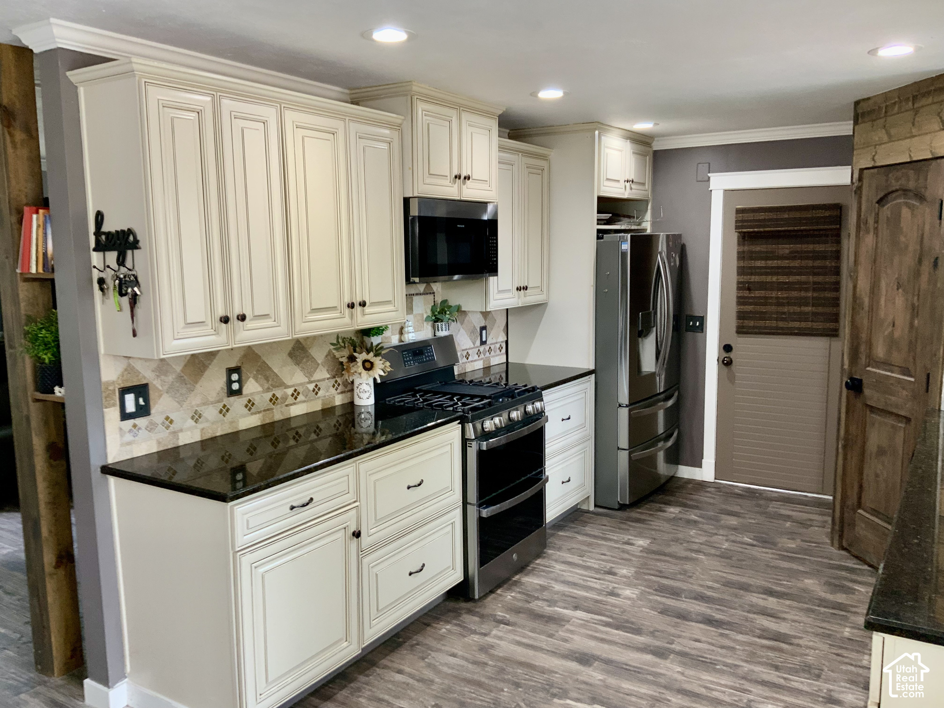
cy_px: 354
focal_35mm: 29
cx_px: 472
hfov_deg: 61.7
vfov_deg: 48.2
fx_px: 791
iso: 80
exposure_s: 1/60
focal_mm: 3
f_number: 1.8
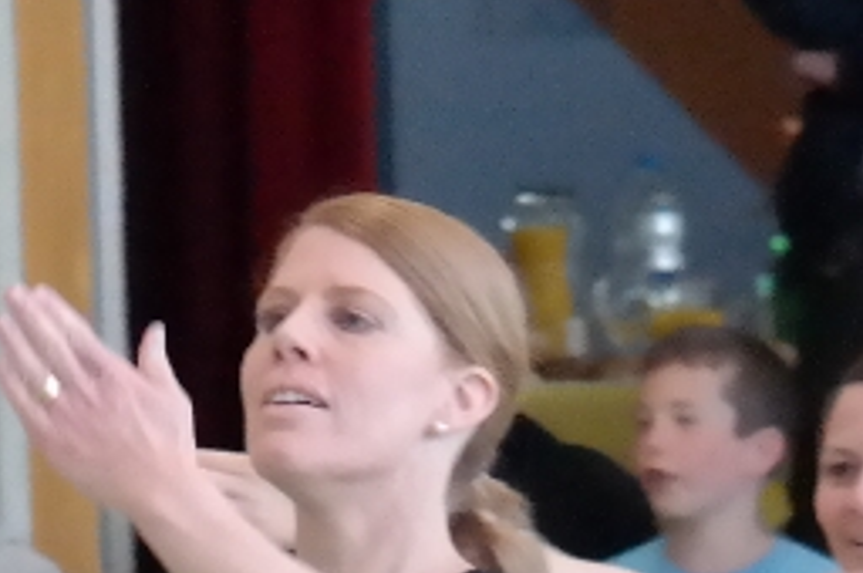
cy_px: 1362
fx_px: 23056
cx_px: -1119
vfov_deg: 1.4
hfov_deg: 2.1
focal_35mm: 963
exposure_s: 1/100
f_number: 5
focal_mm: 100
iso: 3200
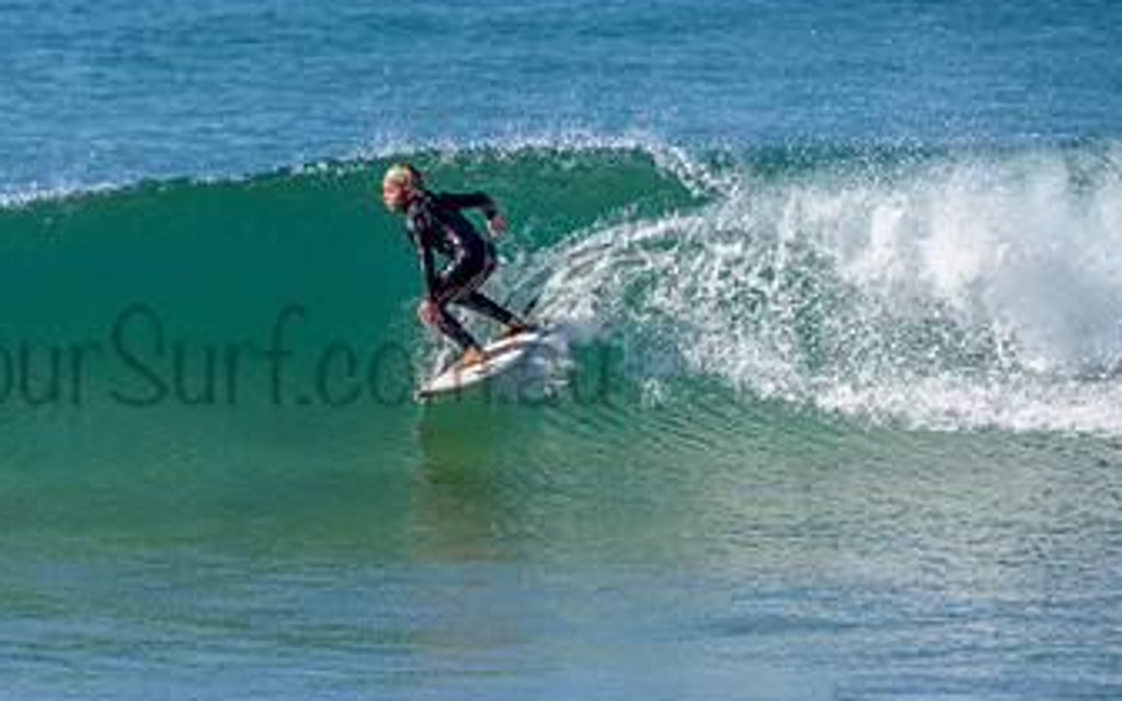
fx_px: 26909
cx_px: 257
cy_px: 329
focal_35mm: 880
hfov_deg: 2.4
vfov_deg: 1.5
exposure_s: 1/2000
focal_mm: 500
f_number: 5.6
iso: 200
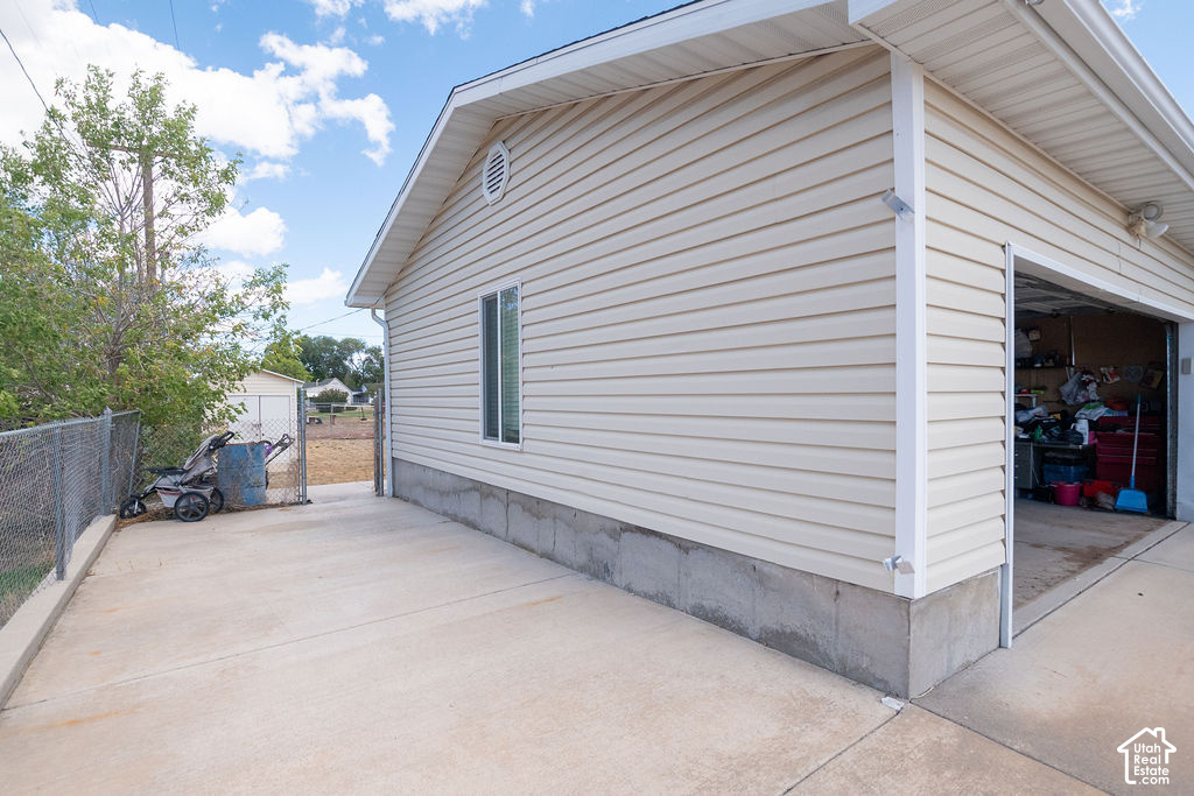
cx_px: 597
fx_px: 567
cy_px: 398
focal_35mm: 17
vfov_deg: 70.2
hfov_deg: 93.0
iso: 500
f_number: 5
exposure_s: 1/1600
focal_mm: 11.5
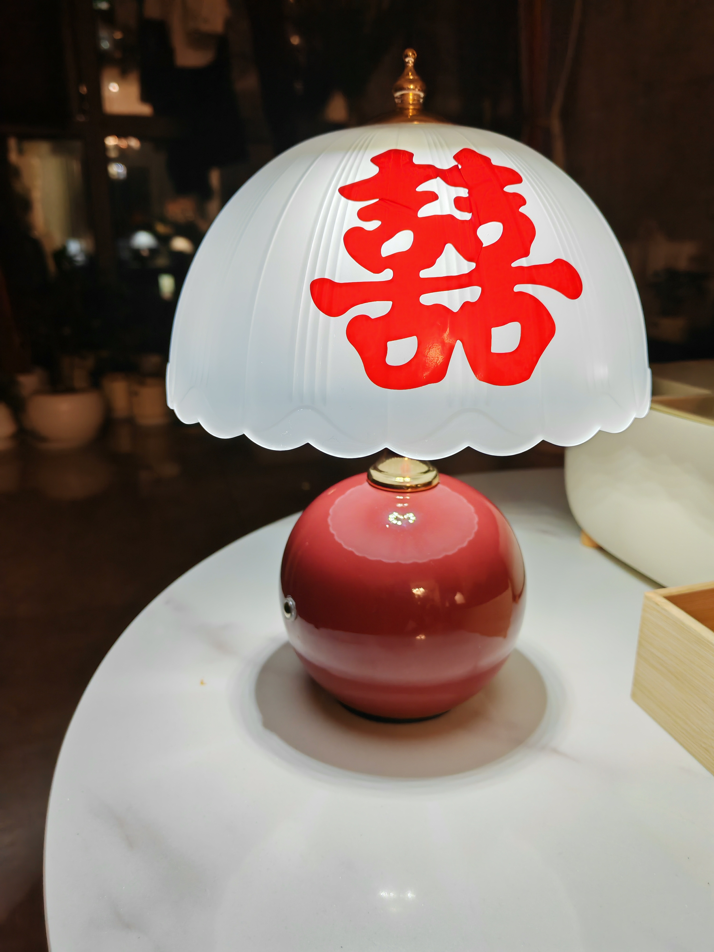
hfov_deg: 51.4
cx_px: 357
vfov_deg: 65.3
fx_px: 743
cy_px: 476
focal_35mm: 27
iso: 125
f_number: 1.9
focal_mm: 5.52
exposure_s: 1/100
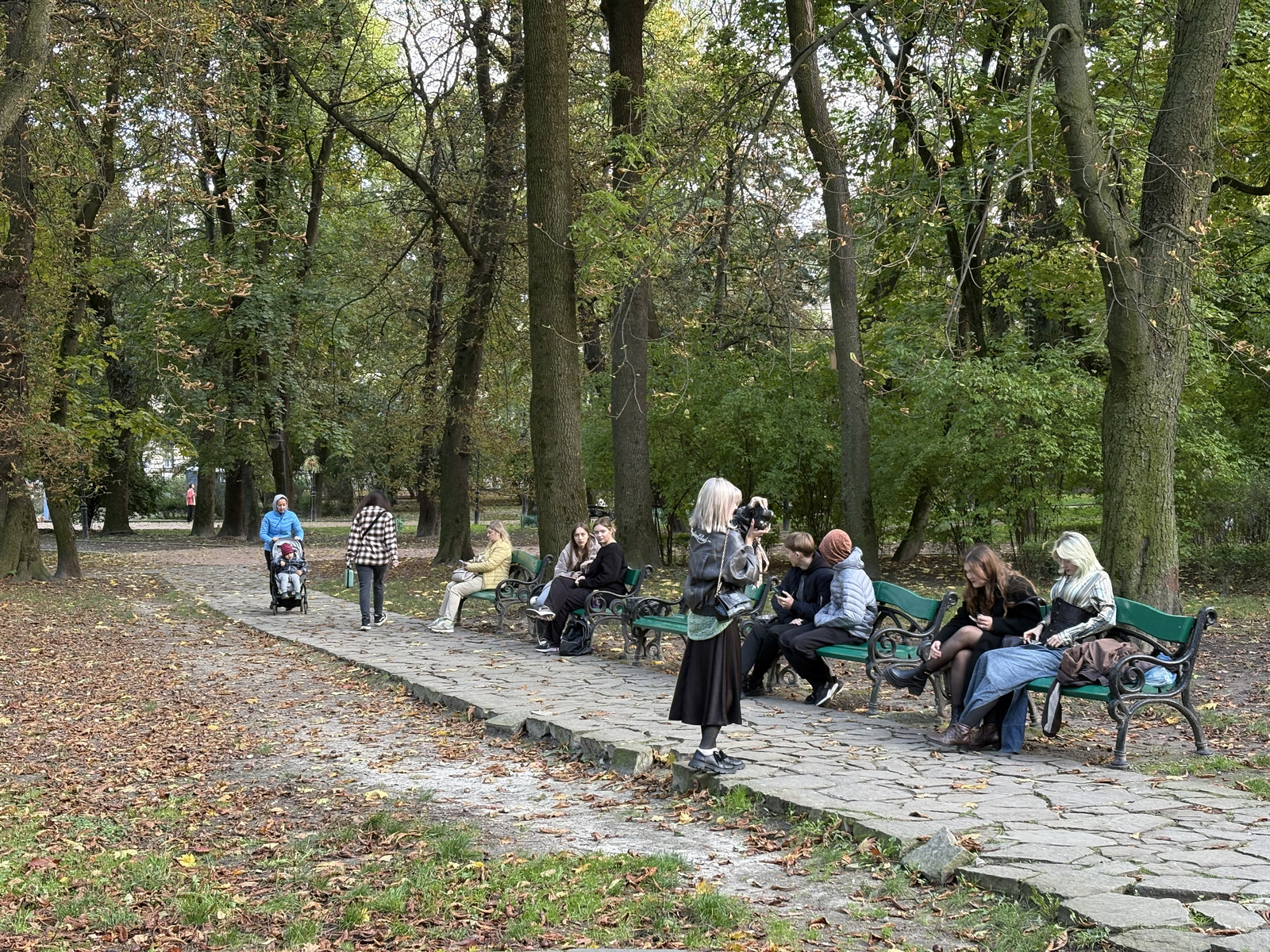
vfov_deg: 28.0
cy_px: 476
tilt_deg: -0.3
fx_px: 1908
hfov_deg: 36.8
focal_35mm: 52
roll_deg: -0.6
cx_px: 635
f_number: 1.6
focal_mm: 5.96
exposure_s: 1/91
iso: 80
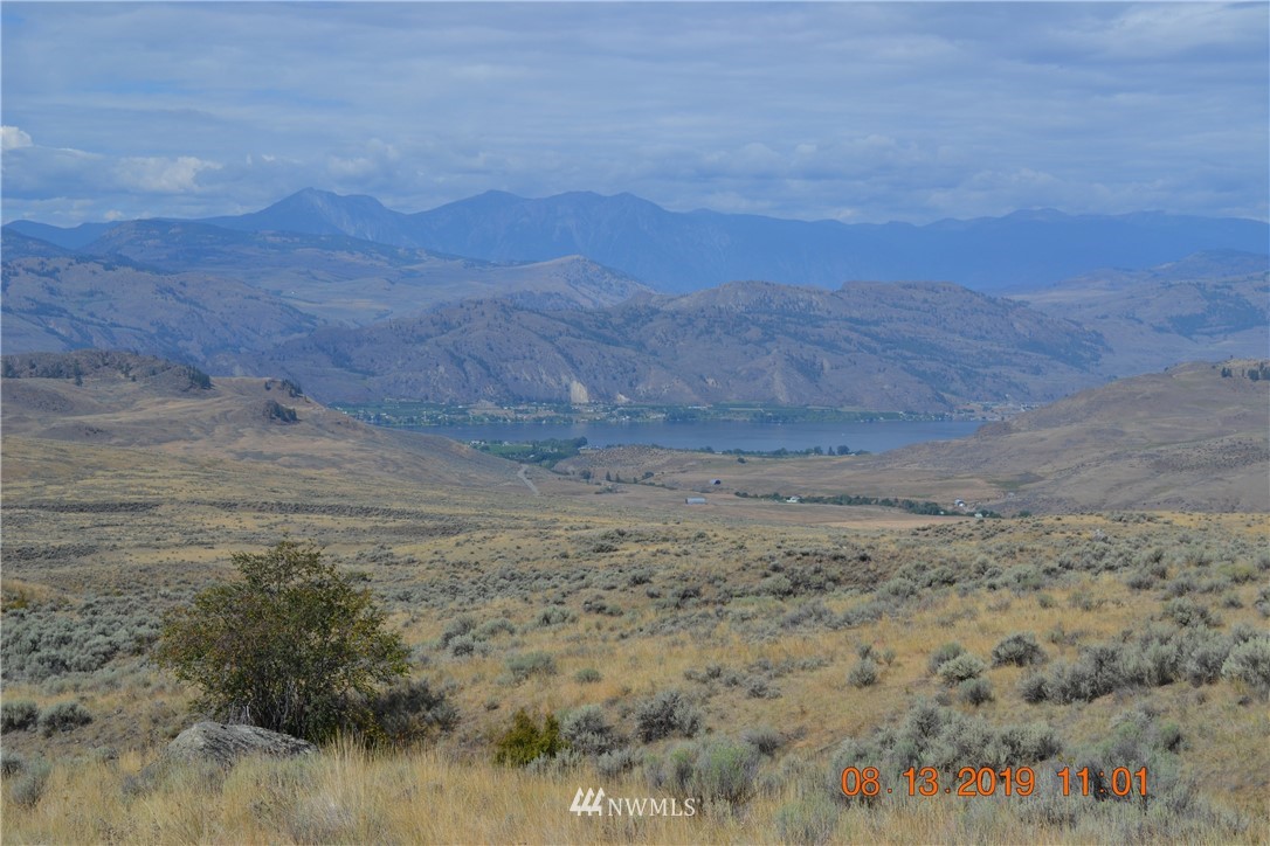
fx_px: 2011
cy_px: 423
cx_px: 635
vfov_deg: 23.8
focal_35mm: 57
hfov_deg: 35.1
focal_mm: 38
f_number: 9
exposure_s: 1/320
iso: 100
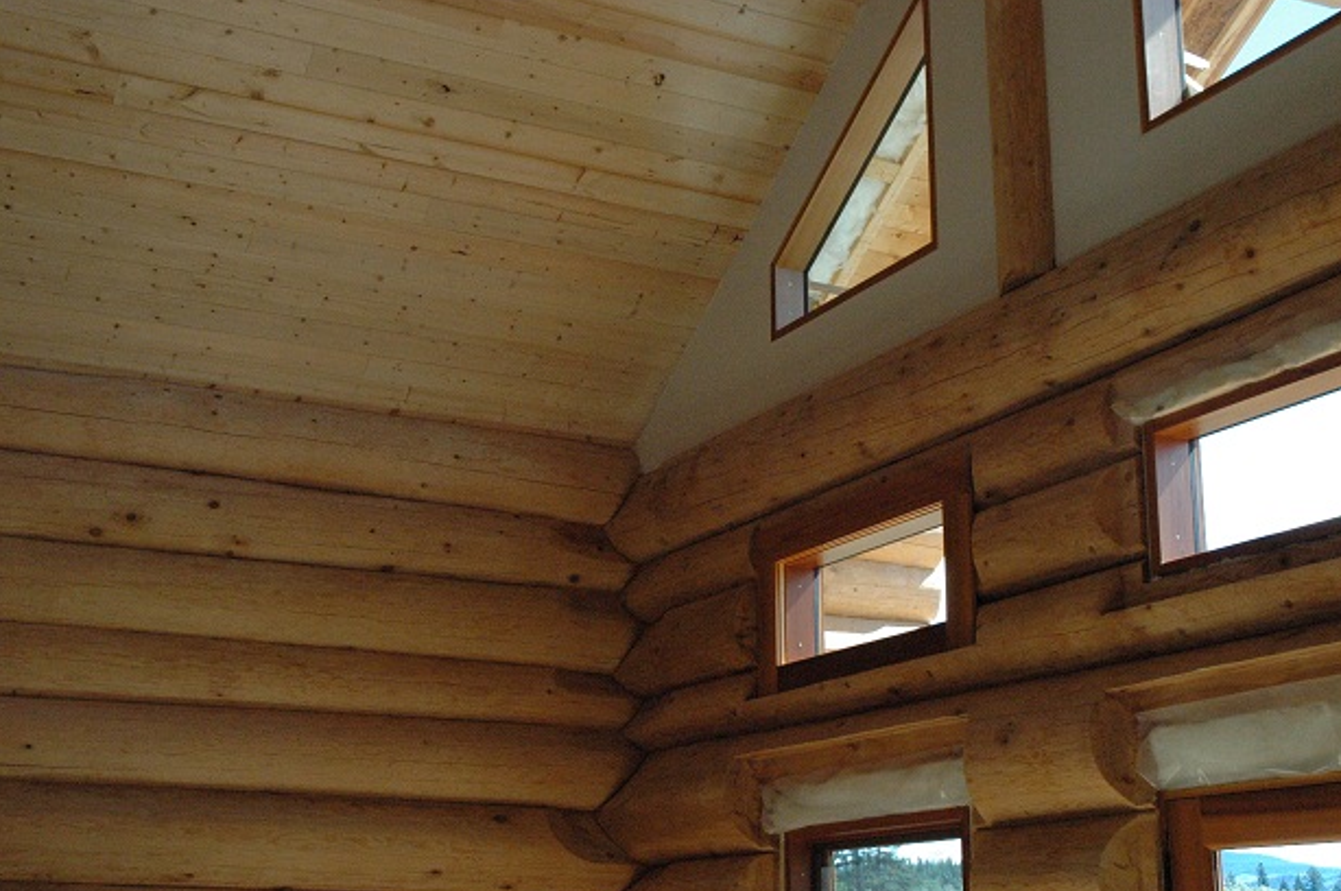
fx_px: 1846
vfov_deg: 27.1
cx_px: 574
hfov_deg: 39.8
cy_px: 487
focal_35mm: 50
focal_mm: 27
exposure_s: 1/400
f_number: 10
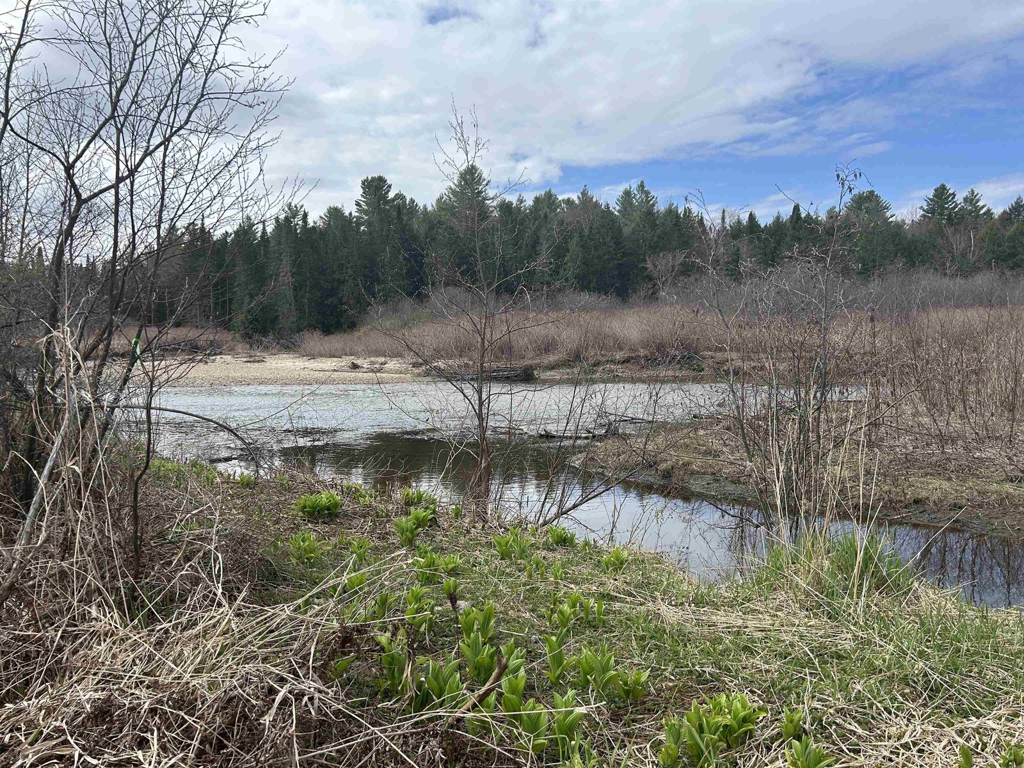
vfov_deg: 53.1
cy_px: 384
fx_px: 769
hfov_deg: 67.3
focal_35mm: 26
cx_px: 512
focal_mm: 5.7
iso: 50
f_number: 1.5
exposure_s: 1/2994
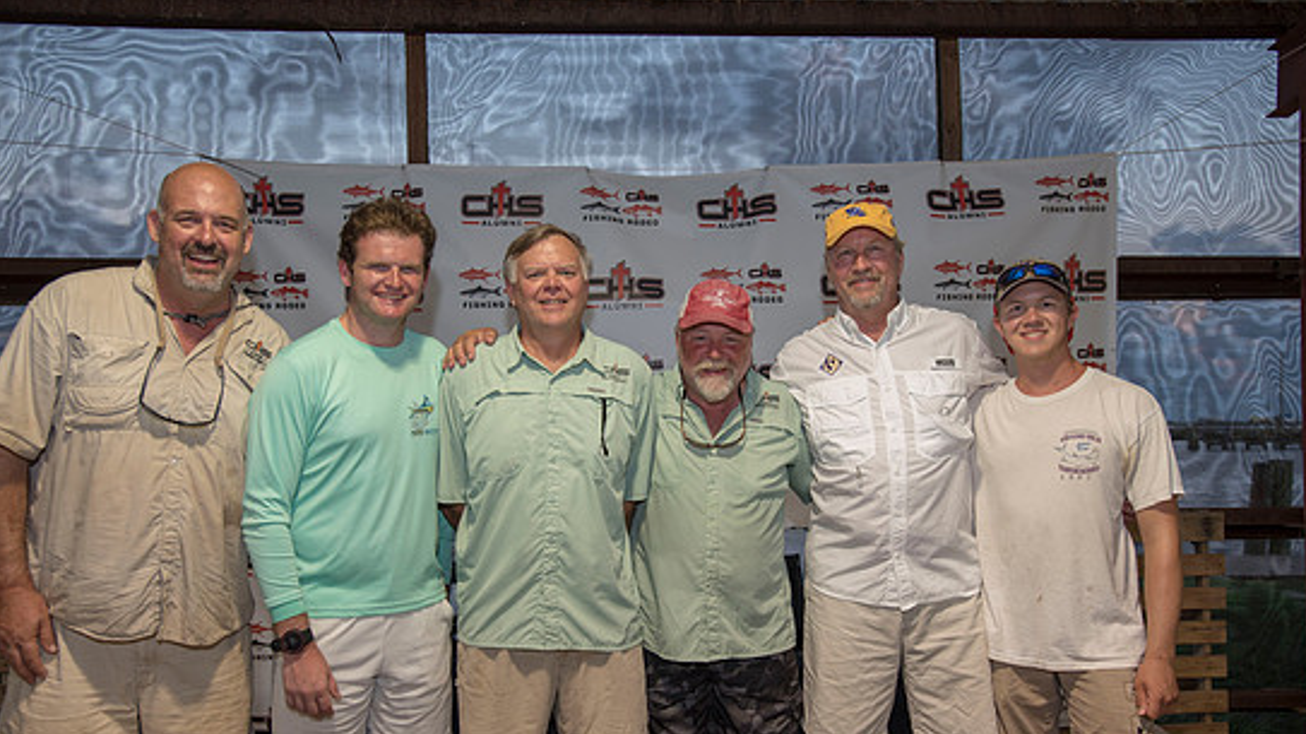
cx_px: 630
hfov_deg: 67.9
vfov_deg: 41.4
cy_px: 418
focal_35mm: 28
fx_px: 969
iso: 500
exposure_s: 1/80
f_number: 4
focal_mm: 25
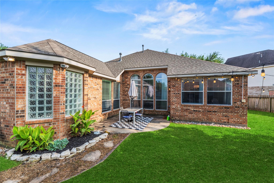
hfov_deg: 104.2
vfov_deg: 81.2
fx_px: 107
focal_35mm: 14
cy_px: 92
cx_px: 137
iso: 100
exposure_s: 1/160
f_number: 8
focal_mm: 14
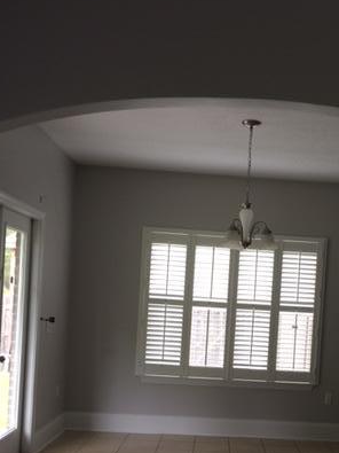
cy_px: 313
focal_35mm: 47
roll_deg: -2.6
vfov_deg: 39.8
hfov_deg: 30.4
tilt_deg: -0.6
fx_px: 614
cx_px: 247
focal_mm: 4.15
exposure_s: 1/15
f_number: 2.2
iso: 32
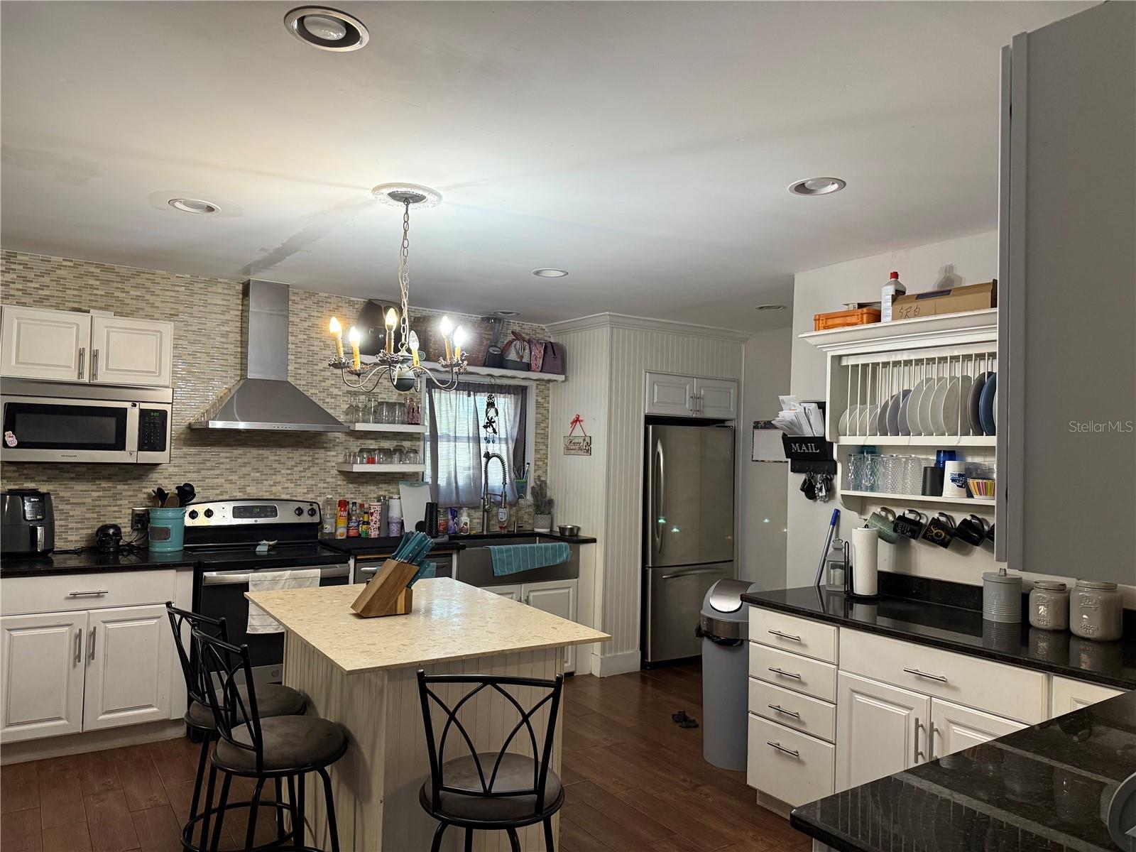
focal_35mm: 24
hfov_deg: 71.6
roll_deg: -1.7
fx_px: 788
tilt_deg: +2.0
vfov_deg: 56.8
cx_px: 568
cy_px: 426
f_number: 1.78
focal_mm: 6.76
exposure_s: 1/60
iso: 320
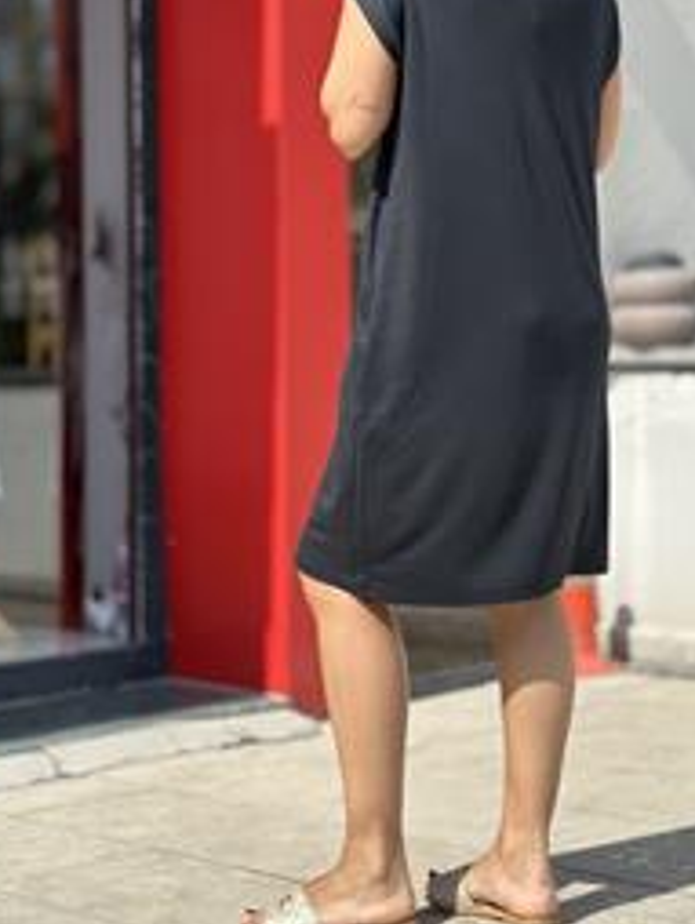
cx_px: 455
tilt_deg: +2.8
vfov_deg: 24.8
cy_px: 249
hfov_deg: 18.9
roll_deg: +0.5
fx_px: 2085
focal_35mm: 78
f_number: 1.78
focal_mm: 6.86
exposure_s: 1/4785
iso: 100
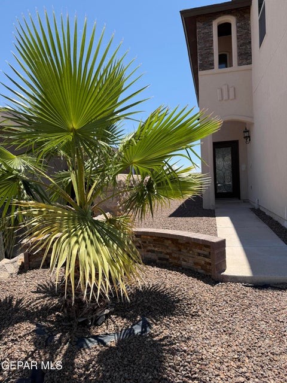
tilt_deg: -2.7
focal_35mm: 24
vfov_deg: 71.6
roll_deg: +2.5
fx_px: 265
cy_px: 192
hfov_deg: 56.8
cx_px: 144
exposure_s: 1/3759
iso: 80
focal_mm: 6.76
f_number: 1.78
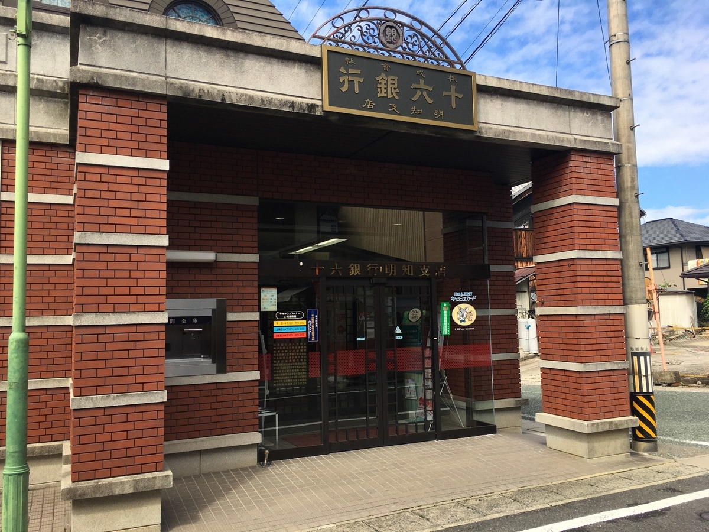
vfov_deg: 48.2
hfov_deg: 61.7
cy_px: 266
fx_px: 594
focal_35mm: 29
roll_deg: +1.1
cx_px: 354
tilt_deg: +6.6
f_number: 2.2
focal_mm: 4.15
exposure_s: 1/1099
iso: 25
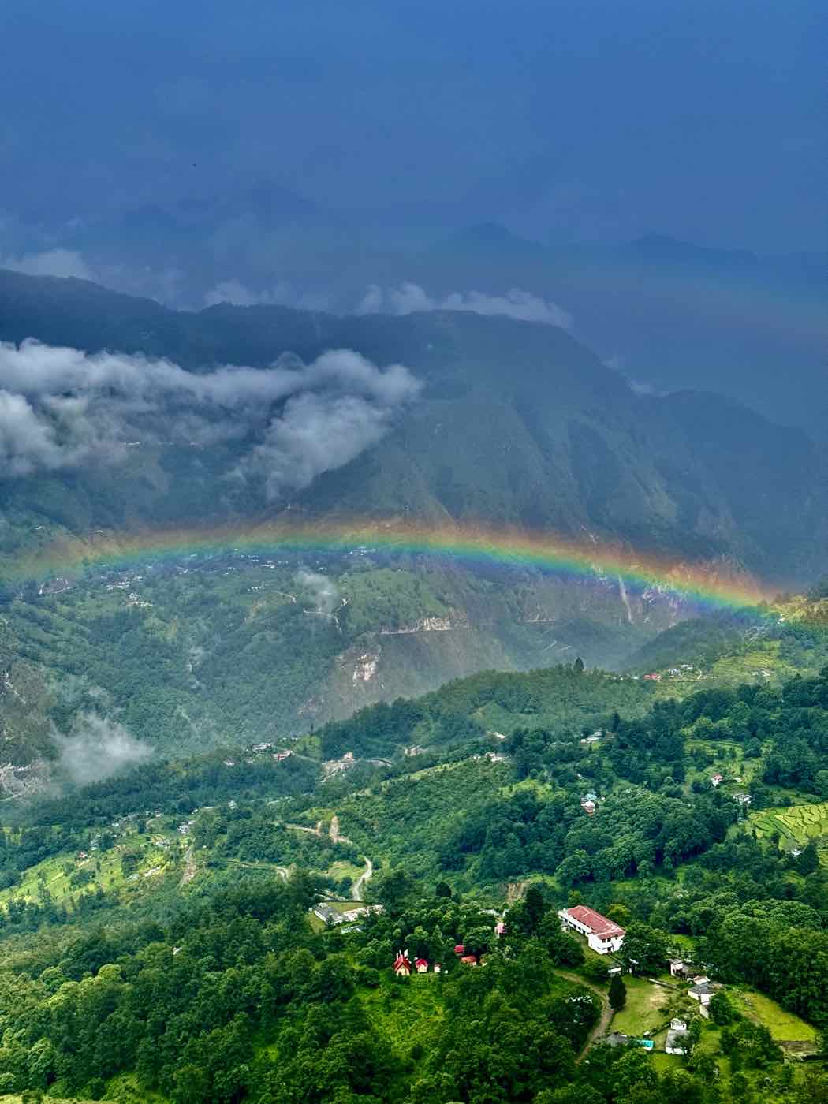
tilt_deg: -5.7
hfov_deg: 30.3
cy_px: 552
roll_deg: +1.9
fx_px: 1531
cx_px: 414
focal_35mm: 48
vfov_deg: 39.7
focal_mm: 6.76
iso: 64
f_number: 1.78
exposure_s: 1/4975
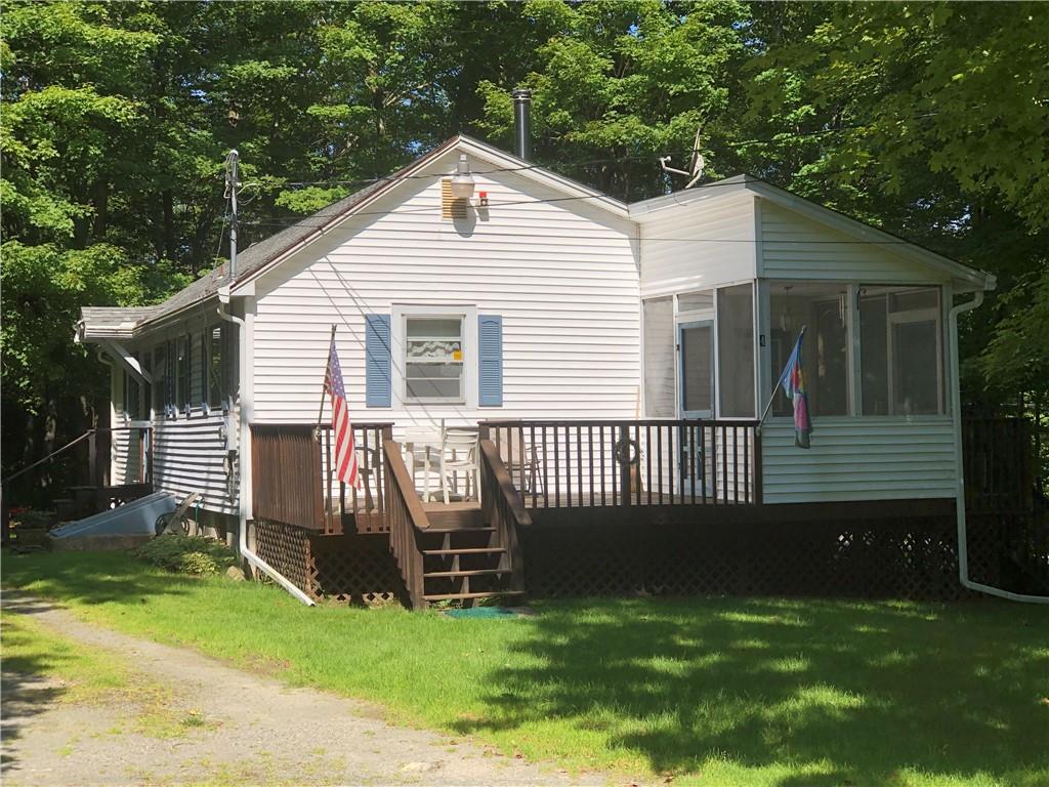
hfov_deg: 33.8
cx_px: 524
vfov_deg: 25.7
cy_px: 394
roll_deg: +0.1
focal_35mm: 57
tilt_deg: +1.2
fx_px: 1727
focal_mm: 6.6
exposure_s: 1/827
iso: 20
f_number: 2.8
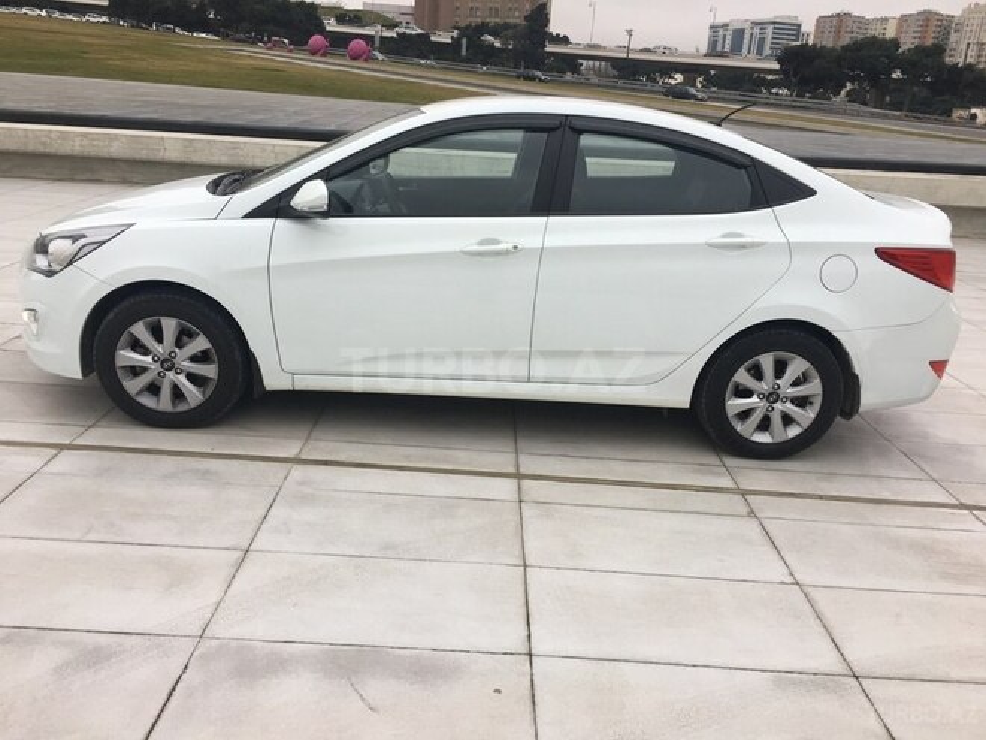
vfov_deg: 48.2
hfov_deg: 61.7
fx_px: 826
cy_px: 370
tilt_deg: -18.0
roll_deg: -2.5
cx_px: 493
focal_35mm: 29
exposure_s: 1/100
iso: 40
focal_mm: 4.15
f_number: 2.2
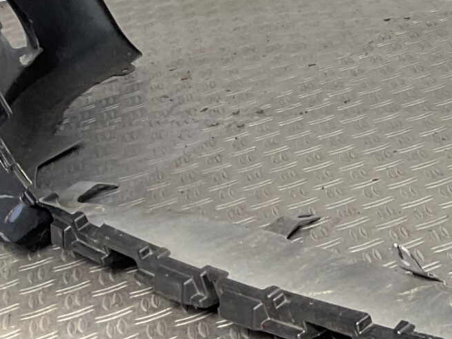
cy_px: -18
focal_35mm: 113
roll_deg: +10.0
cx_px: 799
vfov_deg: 12.9
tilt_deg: -18.4
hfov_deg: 15.2
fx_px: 1476
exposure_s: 1/217
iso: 16
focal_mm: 3
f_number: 1.8
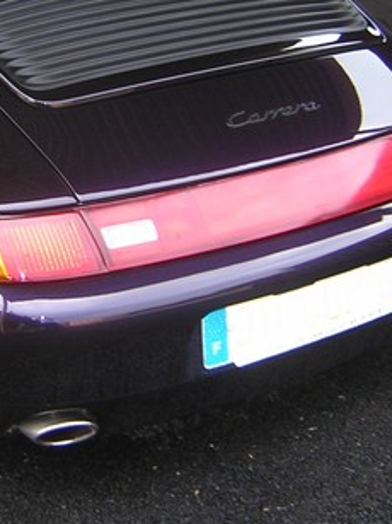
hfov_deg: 19.4
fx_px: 1133
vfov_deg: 25.8
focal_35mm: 75
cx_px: 78
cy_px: 150
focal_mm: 4.7
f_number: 2.6
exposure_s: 1/30
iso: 100
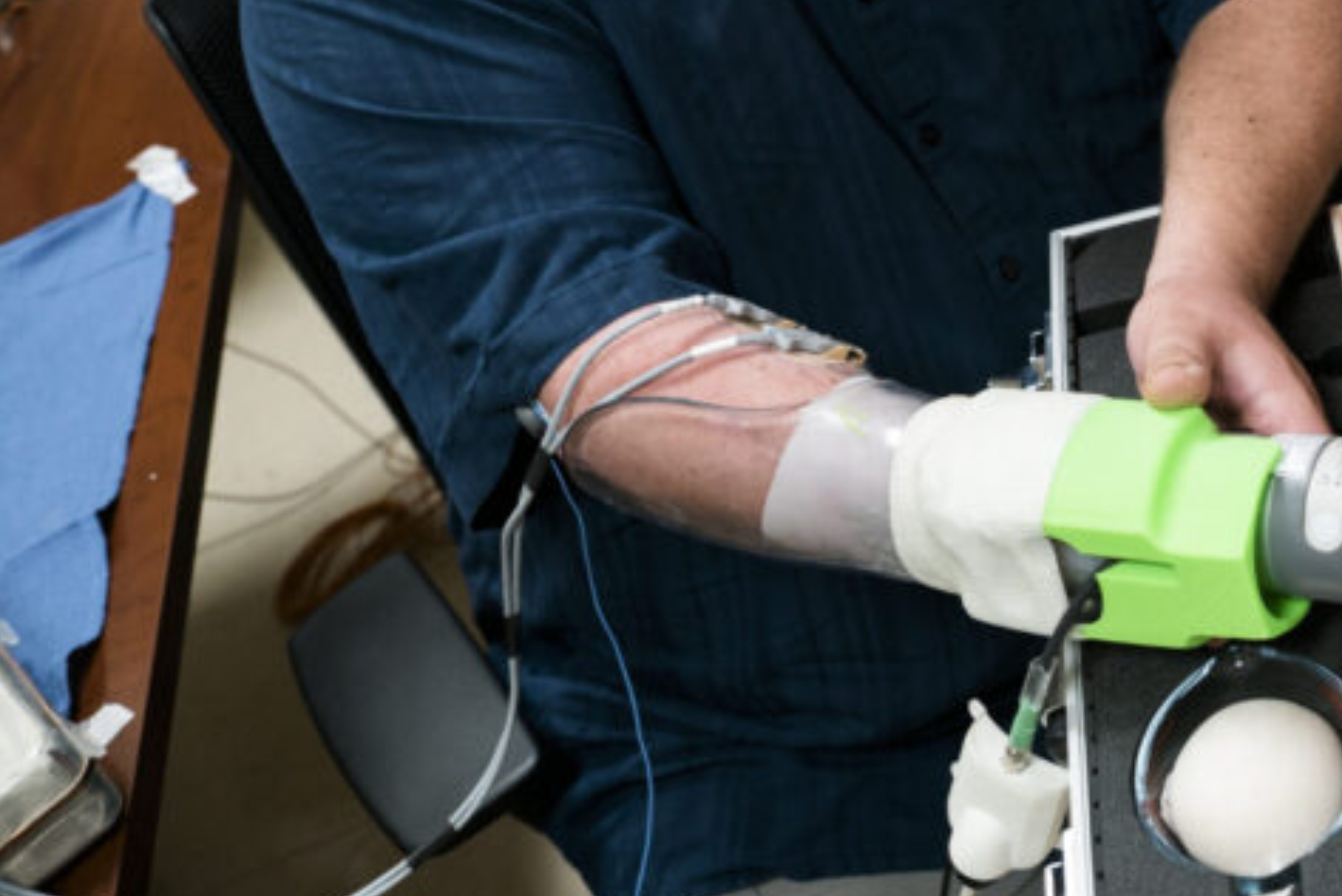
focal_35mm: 52
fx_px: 1940
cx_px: 1385
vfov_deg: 24.7
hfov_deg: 34.3
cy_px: -23
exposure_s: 1/50
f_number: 3.5
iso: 320
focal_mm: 24
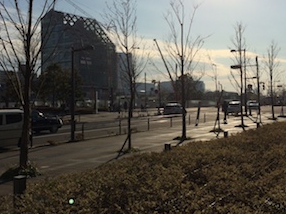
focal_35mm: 42
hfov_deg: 44.8
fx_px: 347
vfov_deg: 34.1
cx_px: 146
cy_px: 81
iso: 32
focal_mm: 4.12
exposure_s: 1/8264
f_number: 2.2
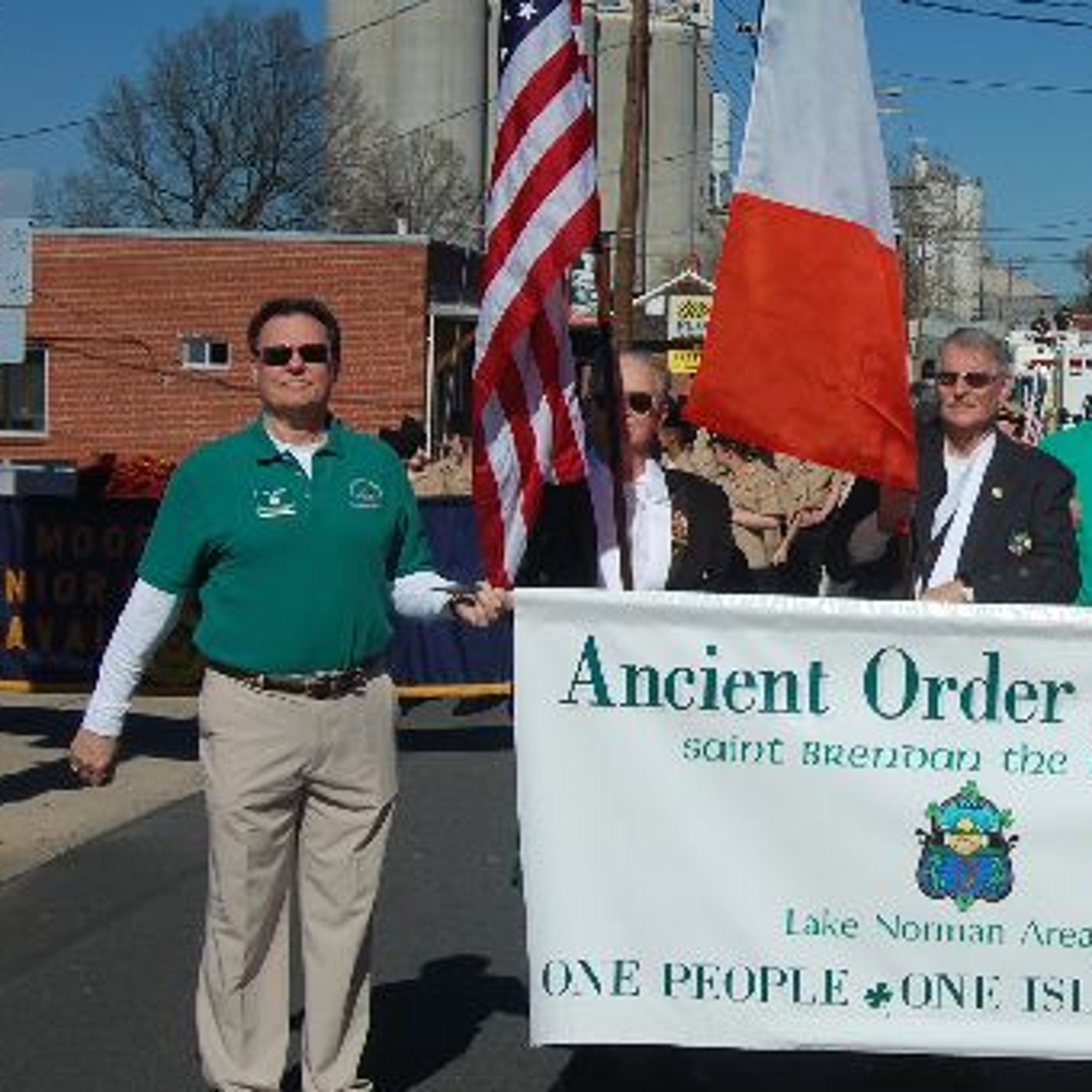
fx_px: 2998
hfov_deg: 20.0
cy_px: 466
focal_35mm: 84
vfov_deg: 20.6
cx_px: 1082
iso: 200
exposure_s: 1/320
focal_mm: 28
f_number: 9
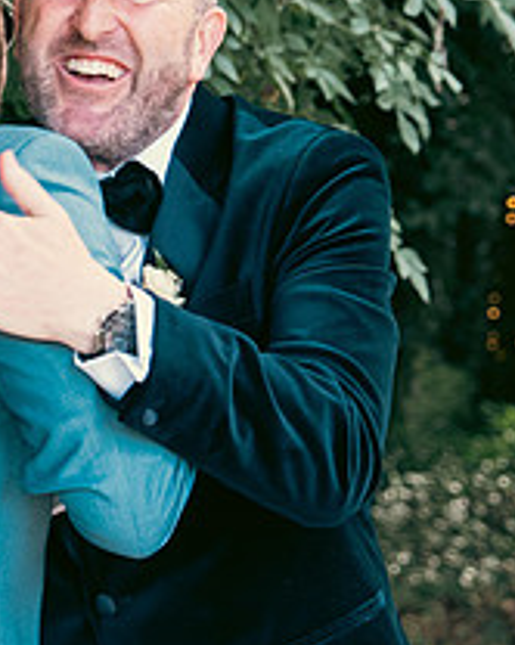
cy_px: 284
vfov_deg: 10.1
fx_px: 3644
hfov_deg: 8.1
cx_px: 40
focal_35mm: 191
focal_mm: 49
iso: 1000
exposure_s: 1/200
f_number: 3.5
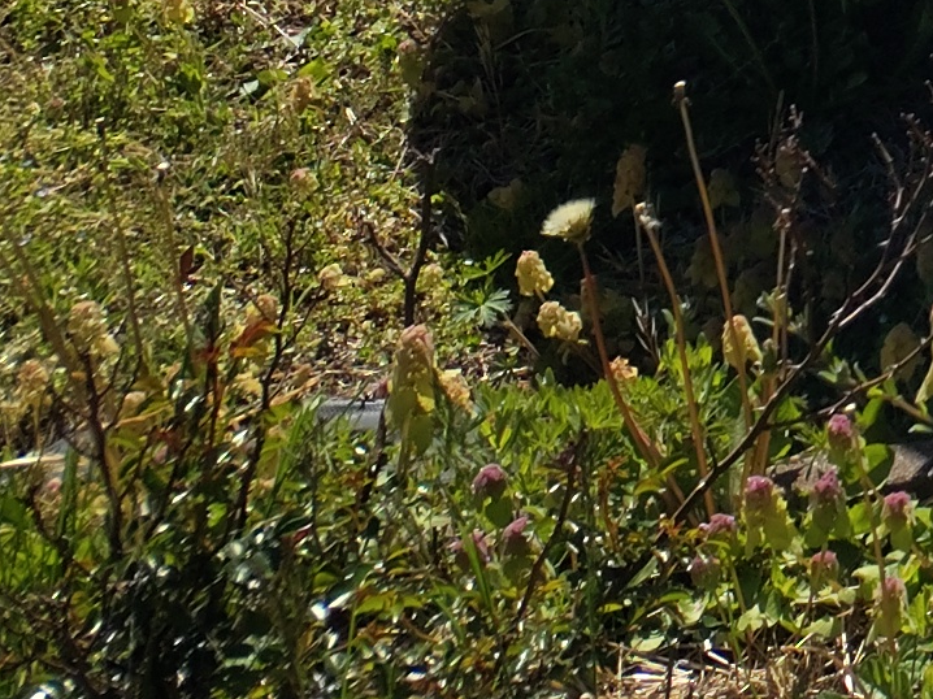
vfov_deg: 9.1
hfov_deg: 11.0
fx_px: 3691
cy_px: -1254
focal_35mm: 137
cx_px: 2547
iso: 100
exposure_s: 1/1889
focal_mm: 5.56
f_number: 1.8
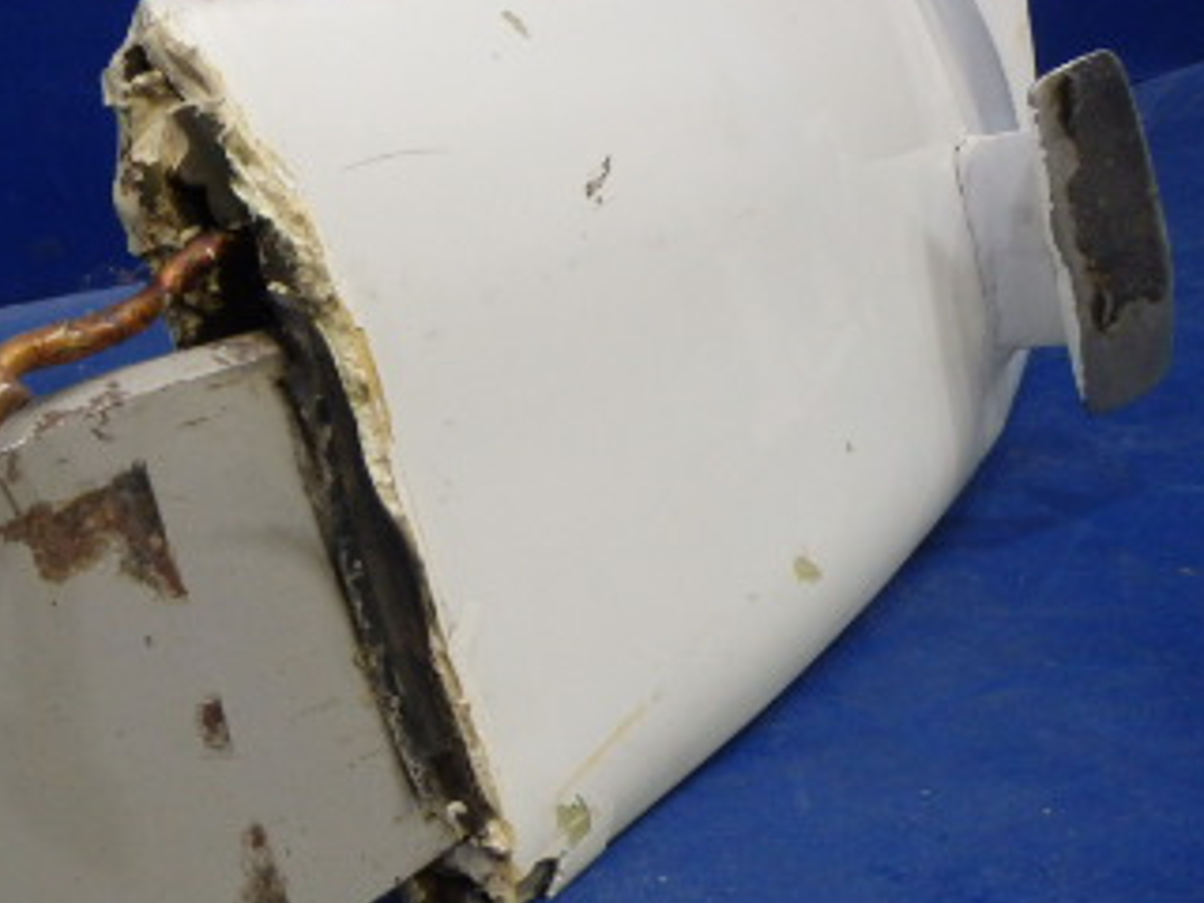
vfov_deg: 25.7
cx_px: 45
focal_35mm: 56
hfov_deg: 32.1
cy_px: 696
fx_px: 1948
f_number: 3.9
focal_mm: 5
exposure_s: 1/30
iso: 320
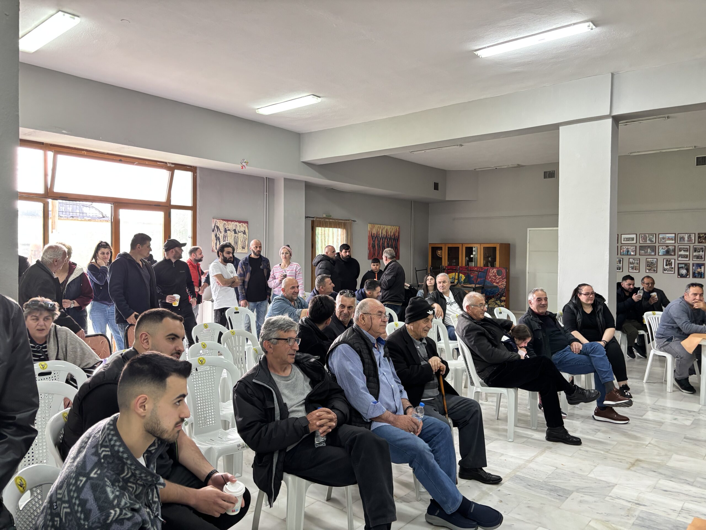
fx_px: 530
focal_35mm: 26
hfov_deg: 67.3
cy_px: 265
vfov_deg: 53.1
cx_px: 353
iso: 160
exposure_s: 1/50
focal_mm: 5.96
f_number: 1.6
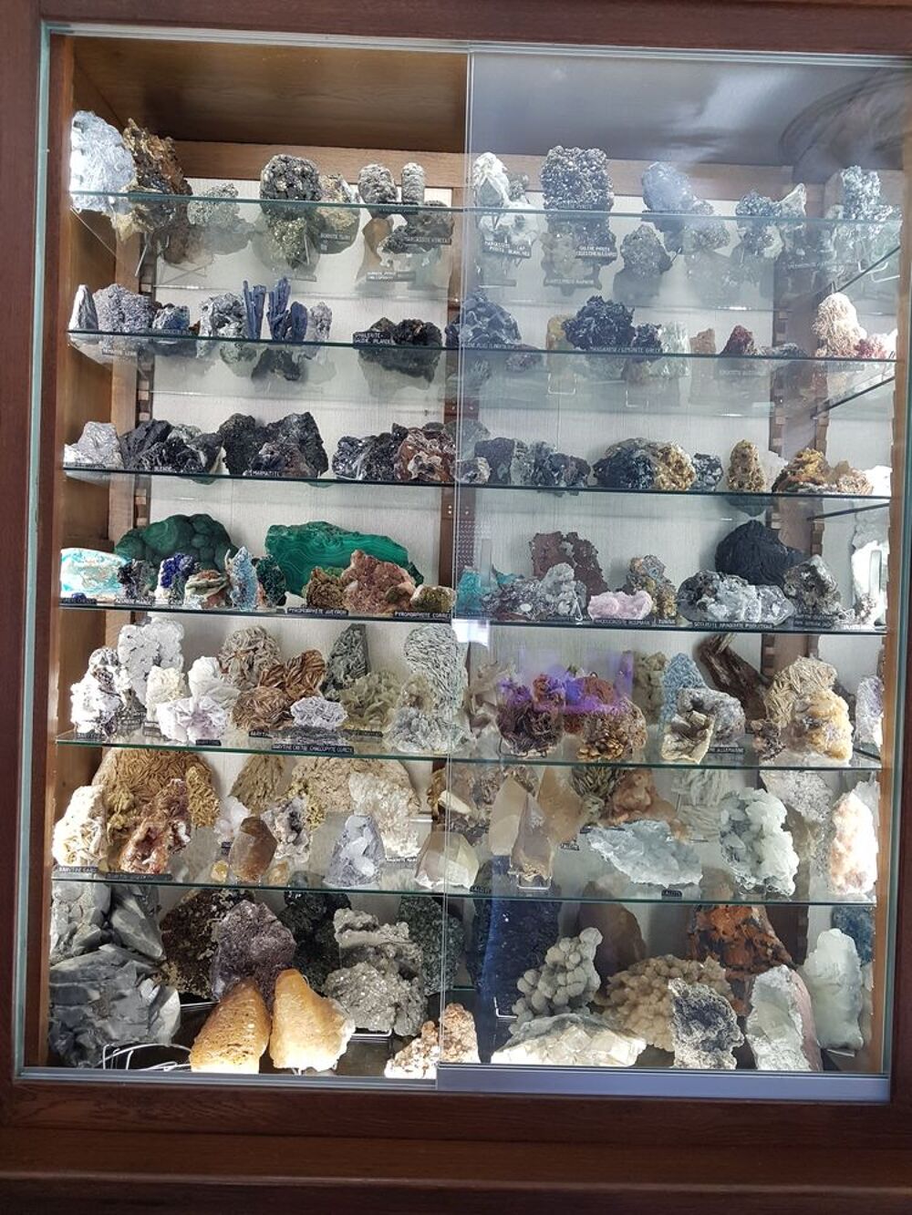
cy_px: 608
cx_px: 456
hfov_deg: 53.1
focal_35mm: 26
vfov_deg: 67.3
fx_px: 913
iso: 160
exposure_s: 1/100
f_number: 1.7
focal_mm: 4.2
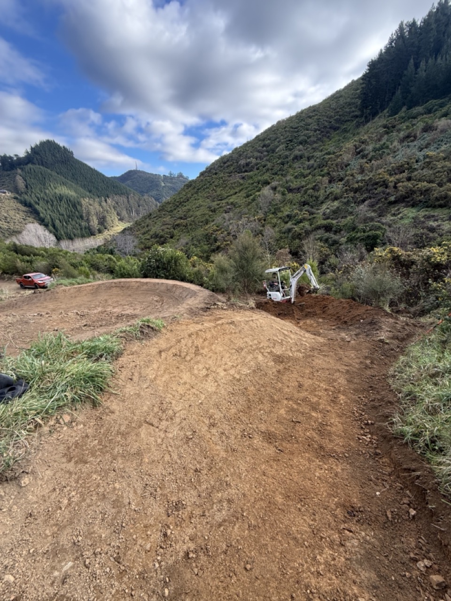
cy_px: 300
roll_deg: +0.8
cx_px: 226
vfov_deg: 102.1
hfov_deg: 85.7
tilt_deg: -18.8
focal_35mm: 14
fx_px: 243
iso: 64
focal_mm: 2.22
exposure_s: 1/323
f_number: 2.2
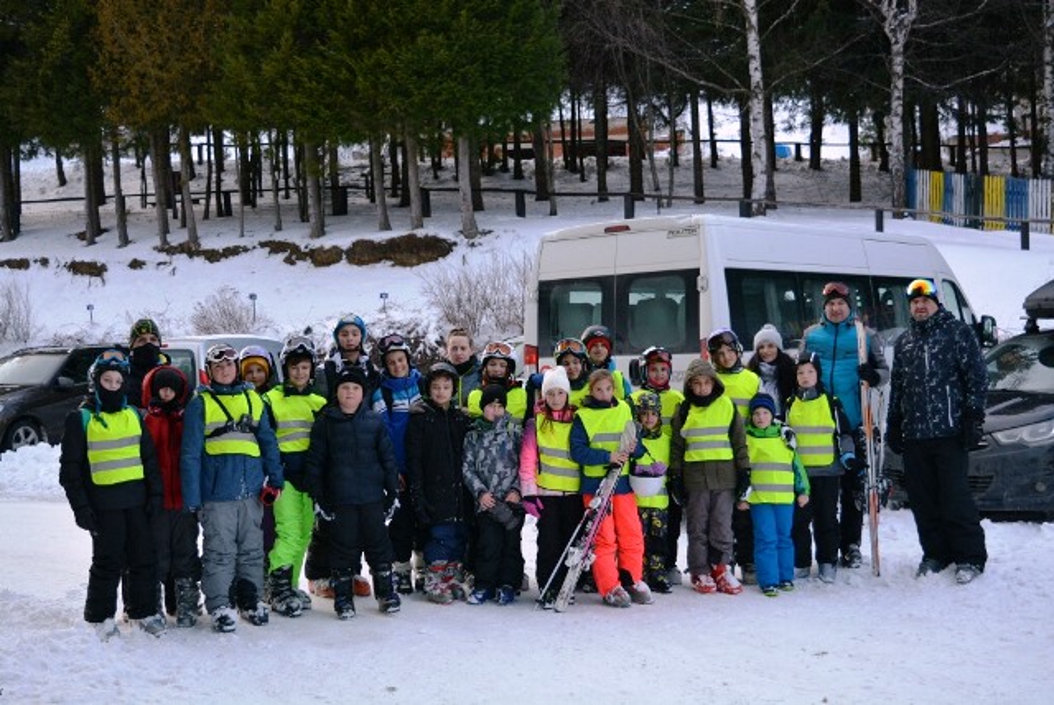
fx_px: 1319
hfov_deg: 43.6
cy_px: 352
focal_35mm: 45
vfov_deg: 29.9
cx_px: 527
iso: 500
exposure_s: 1/1000
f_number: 4.2
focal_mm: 30
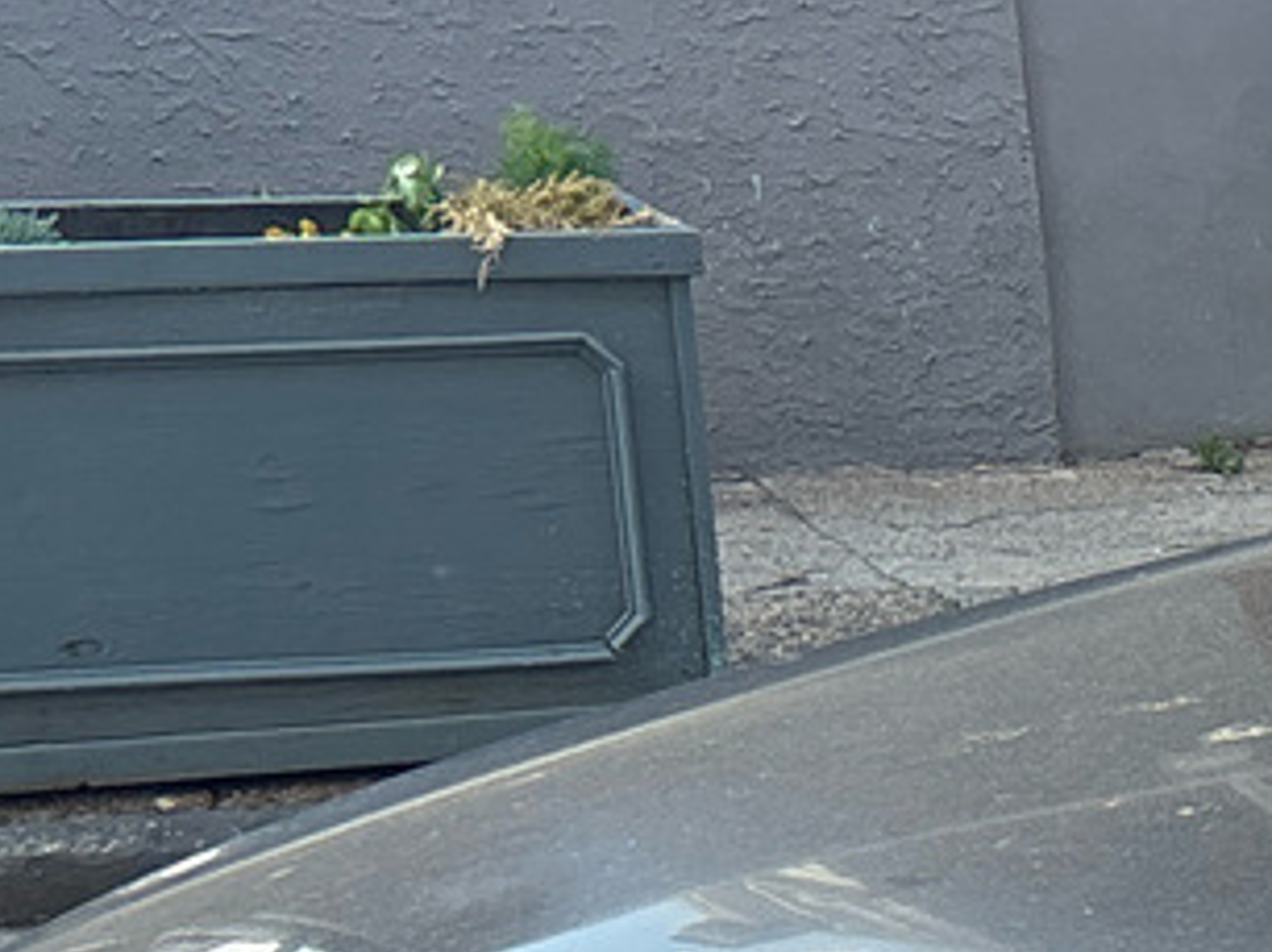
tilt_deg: -16.6
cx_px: 3005
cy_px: 1285
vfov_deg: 10.6
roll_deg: -0.9
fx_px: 4994
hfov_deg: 11.9
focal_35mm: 136
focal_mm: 5.96
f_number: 1.6
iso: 50
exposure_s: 1/437
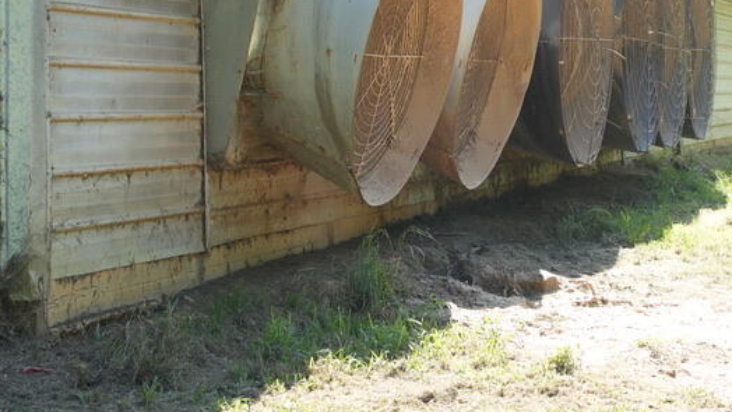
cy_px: 117
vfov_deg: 13.6
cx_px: 390
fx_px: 1728
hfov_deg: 23.9
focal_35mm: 89
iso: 500
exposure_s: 1/800
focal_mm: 41
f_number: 3.5
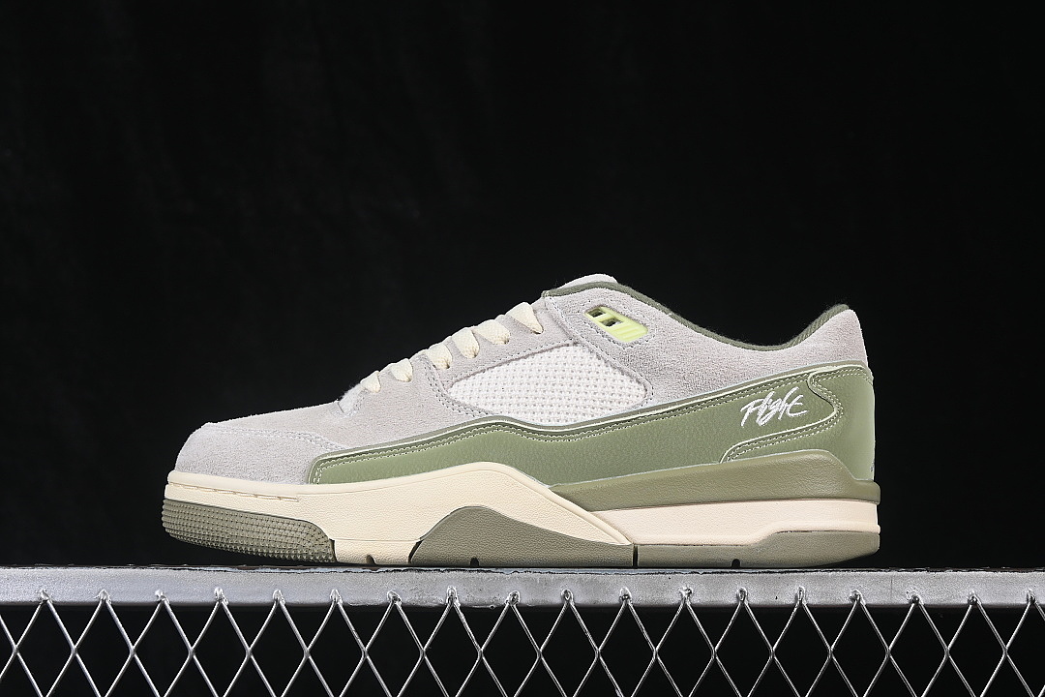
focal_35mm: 75
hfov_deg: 27.0
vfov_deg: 18.2
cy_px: 348
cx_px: 522
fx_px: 2177
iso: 160
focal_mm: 50
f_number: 8
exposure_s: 1/80
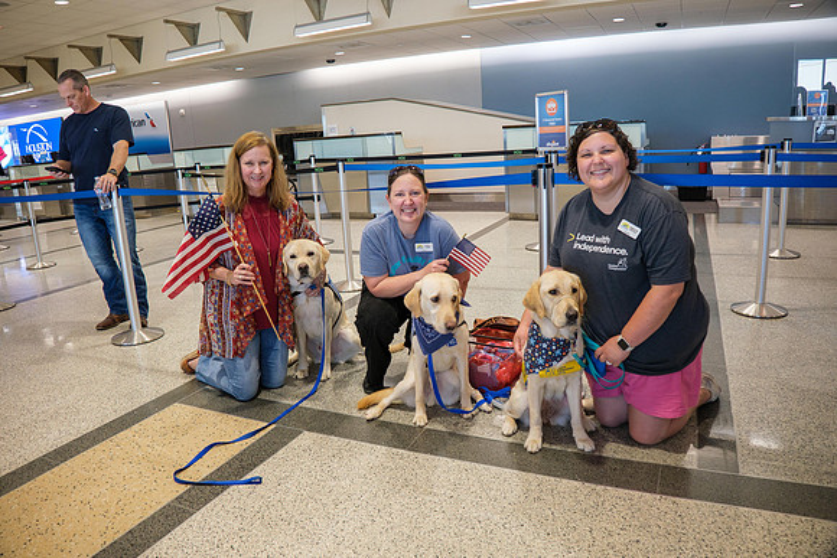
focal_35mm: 24
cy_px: 279
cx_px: 418
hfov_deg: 73.7
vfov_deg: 53.2
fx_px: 558
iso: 800
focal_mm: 16
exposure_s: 1/40
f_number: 4
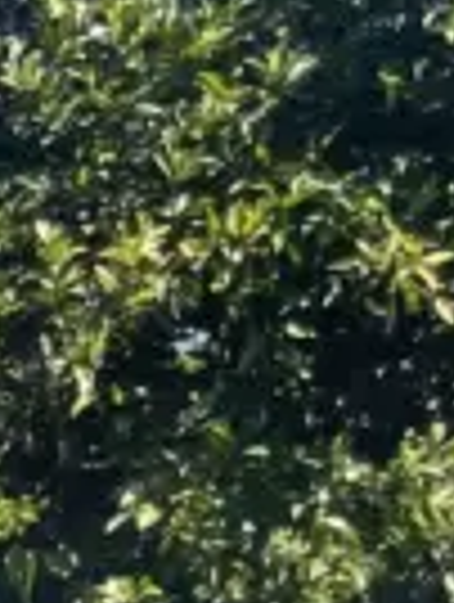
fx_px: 3451
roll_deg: +0.9
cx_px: -1196
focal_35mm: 198
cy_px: 1395
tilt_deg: -4.0
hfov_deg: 6.4
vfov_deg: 9.1
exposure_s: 1/3003
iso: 50
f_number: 1.6
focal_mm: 5.1
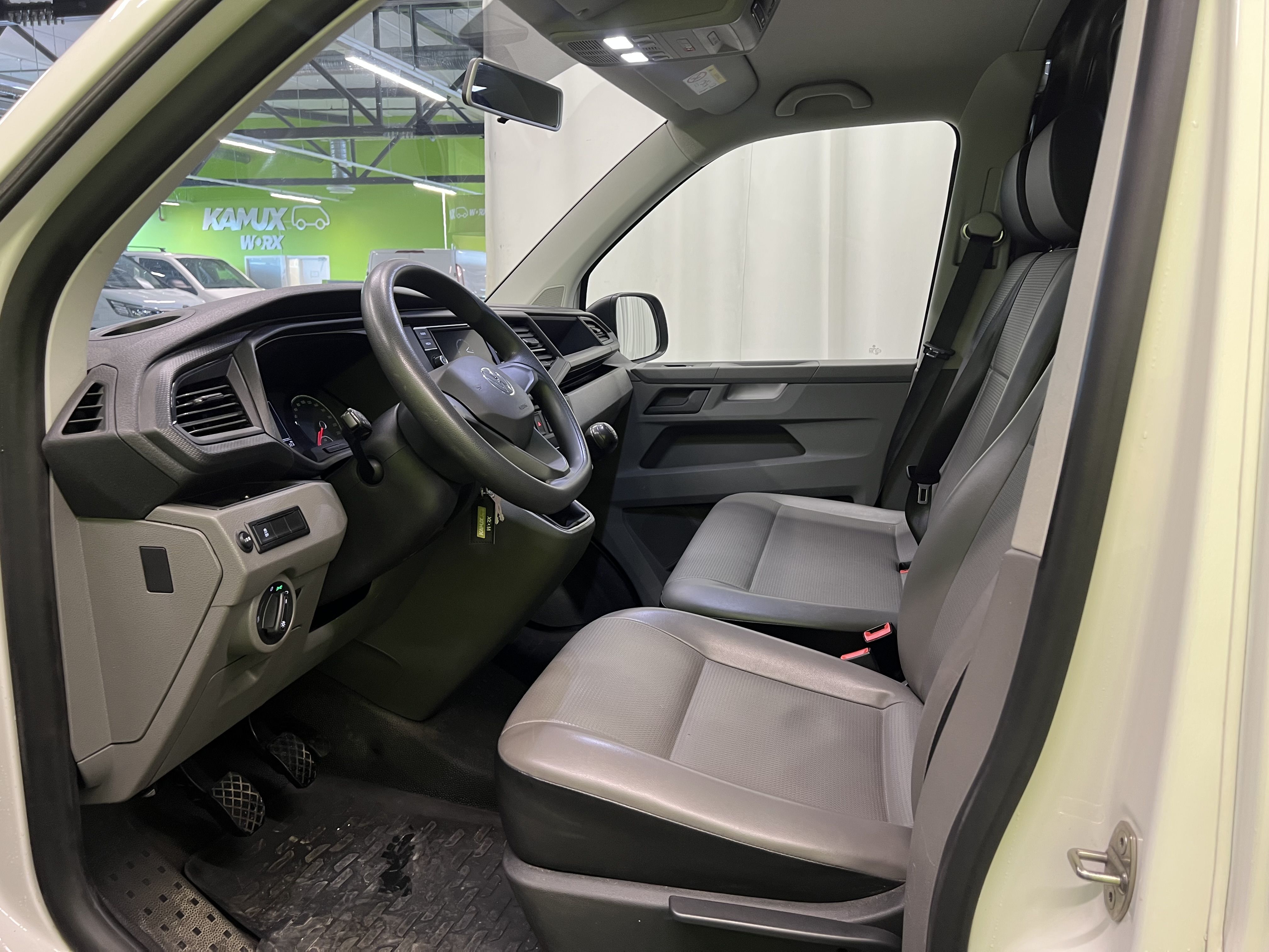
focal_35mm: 26
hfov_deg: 67.3
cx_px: 634
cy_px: 476
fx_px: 953
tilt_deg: -11.9
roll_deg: +0.0
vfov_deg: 53.1
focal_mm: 5.7
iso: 100
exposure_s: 1/50
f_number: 1.5
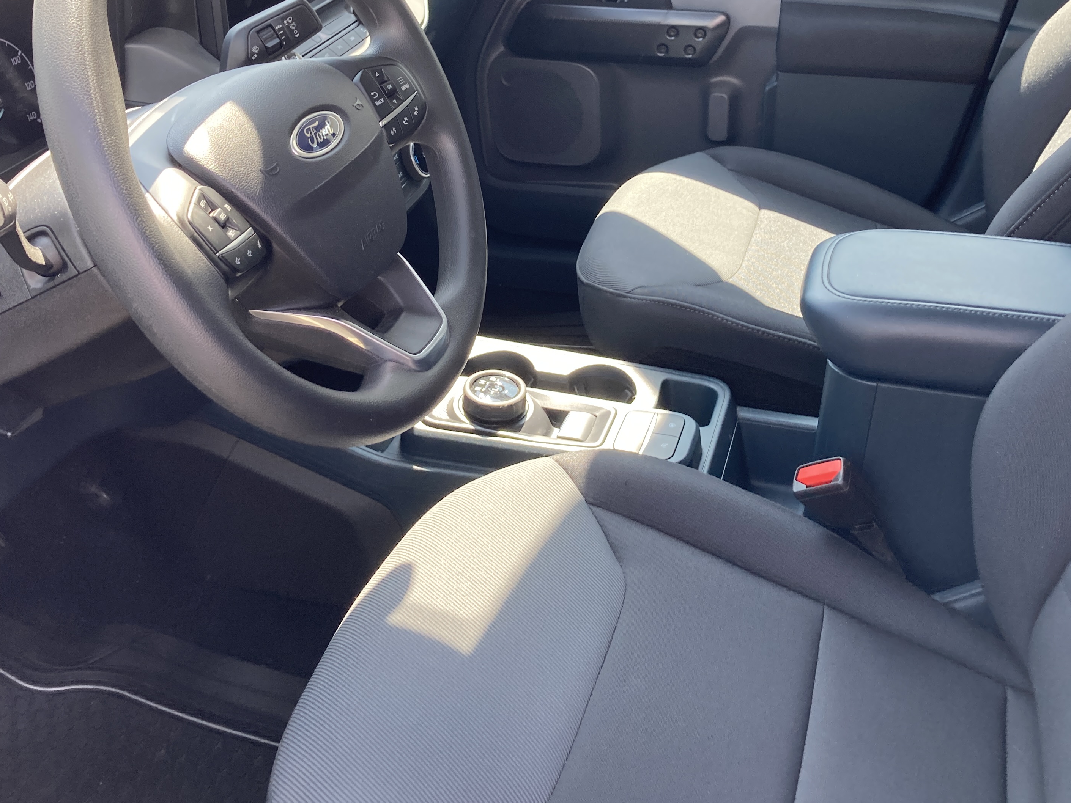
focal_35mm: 40
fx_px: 1238
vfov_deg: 35.5
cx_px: 585
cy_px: 251
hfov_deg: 46.7
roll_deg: -3.1
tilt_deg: -21.0
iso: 40
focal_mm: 3.99
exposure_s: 1/121
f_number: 1.8
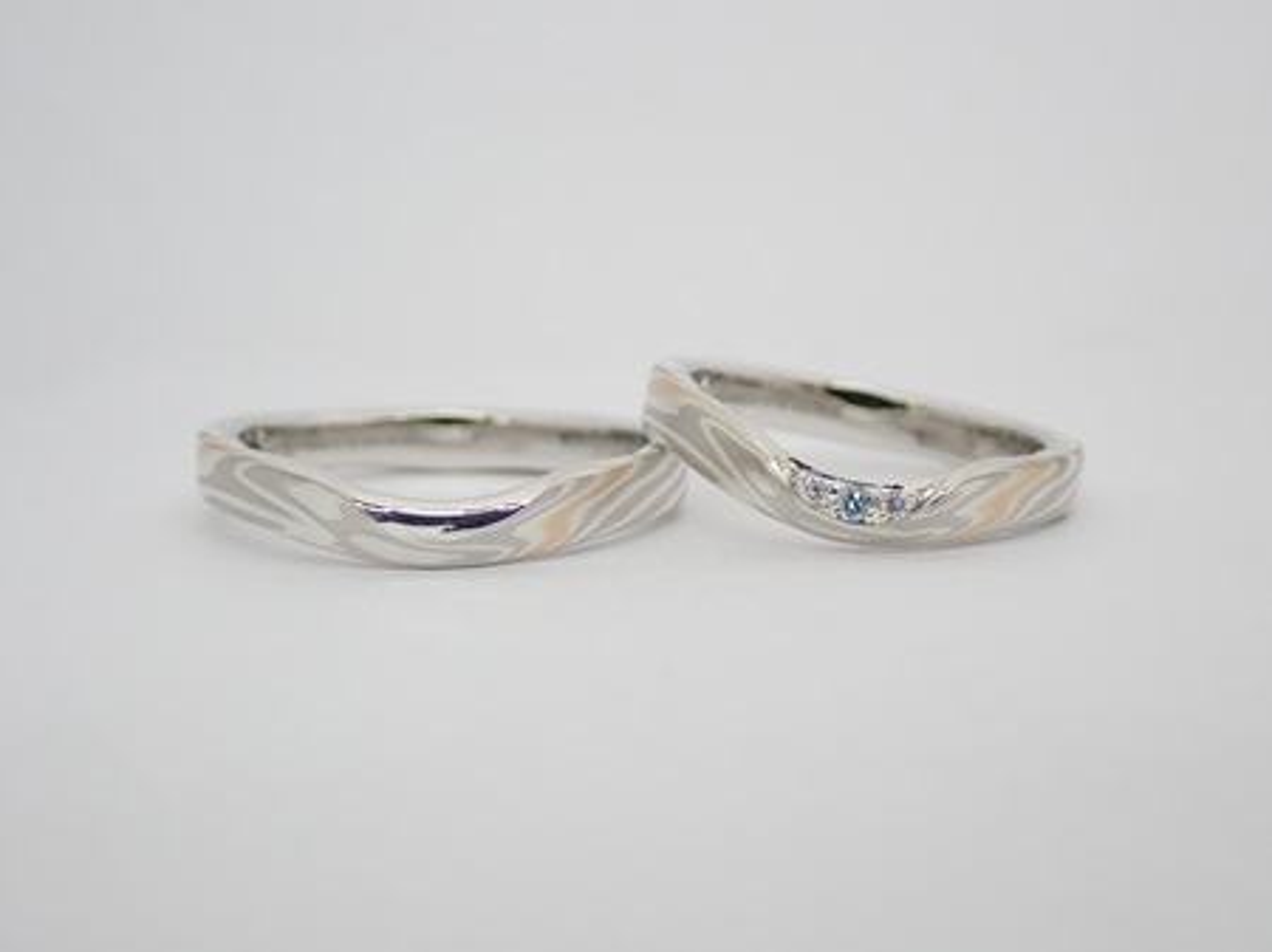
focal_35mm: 67
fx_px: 2461
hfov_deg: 29.0
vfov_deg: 21.9
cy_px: 476
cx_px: 636
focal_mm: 11.88
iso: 200
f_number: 3.8
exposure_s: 1/125
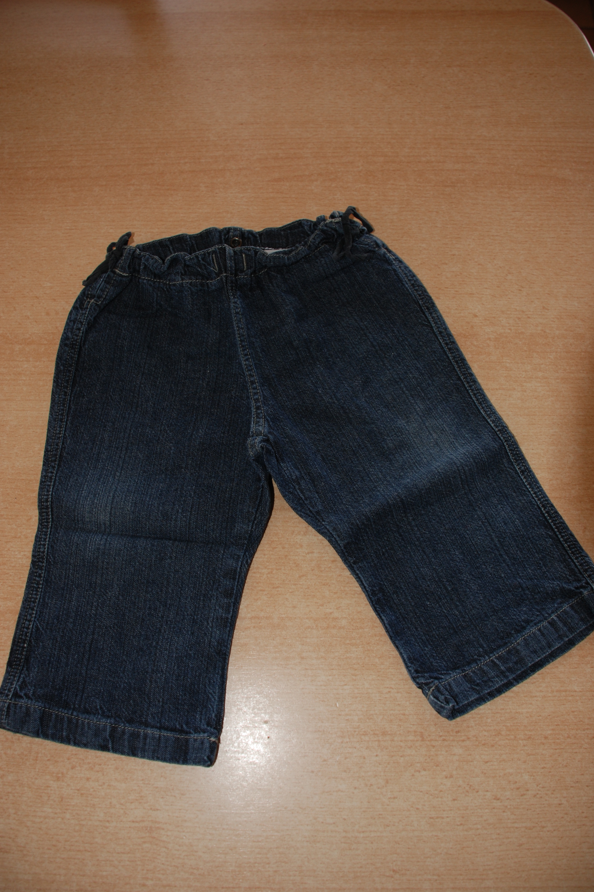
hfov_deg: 42.3
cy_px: 455
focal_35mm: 31
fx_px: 767
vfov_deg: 60.3
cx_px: 298
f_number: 3.8
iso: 200
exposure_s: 1/60
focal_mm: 20
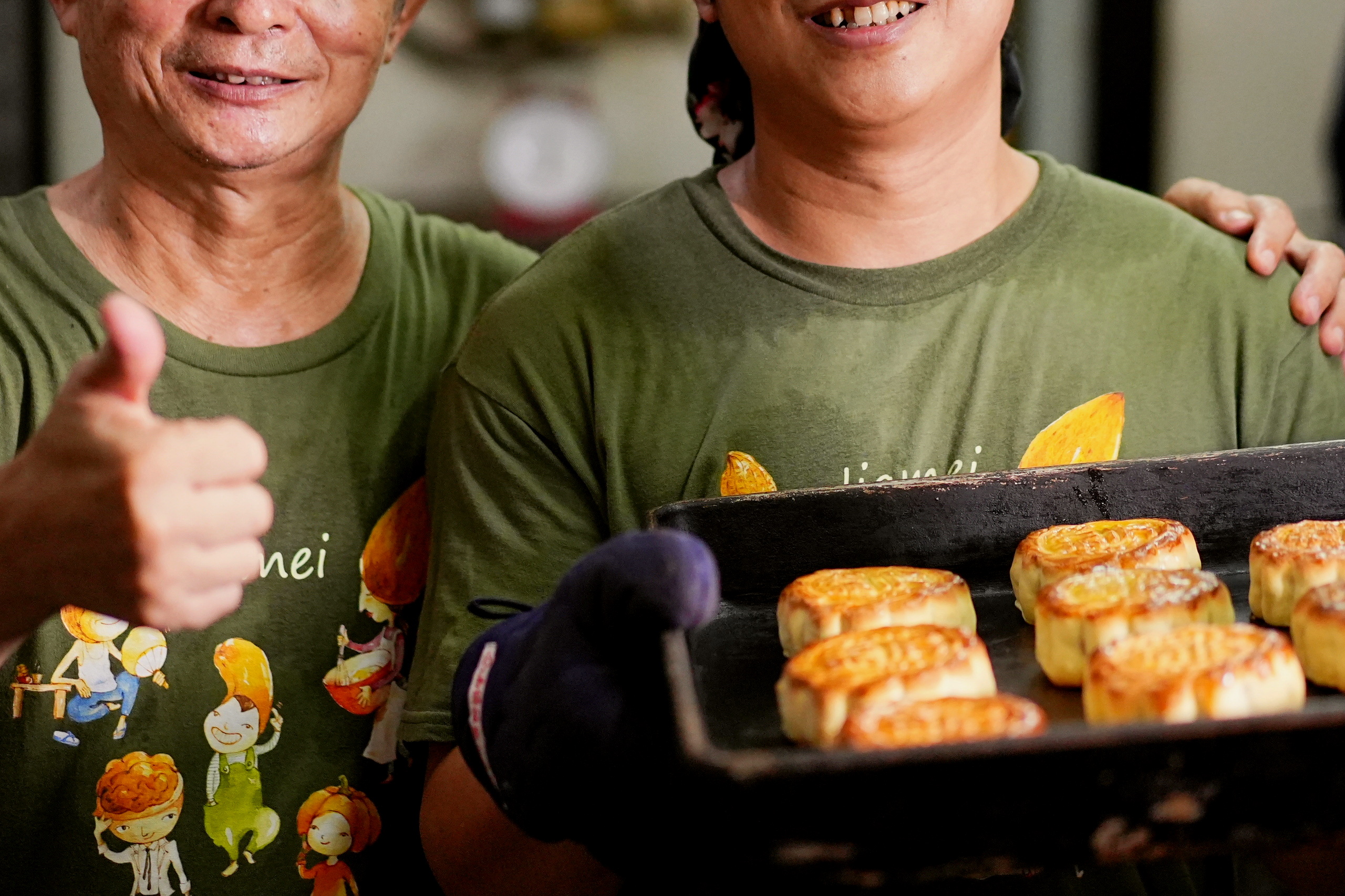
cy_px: 235
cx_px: 723
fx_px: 3699
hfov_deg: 20.6
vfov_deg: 13.8
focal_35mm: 99
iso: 2500
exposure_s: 1/1250
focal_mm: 55
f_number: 1.8
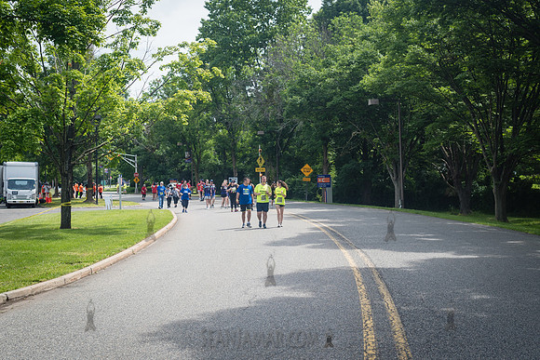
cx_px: 270
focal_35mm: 44
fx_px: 663
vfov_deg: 30.4
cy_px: 180
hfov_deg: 44.3
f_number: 4
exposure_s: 1/1000
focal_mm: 35
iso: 200
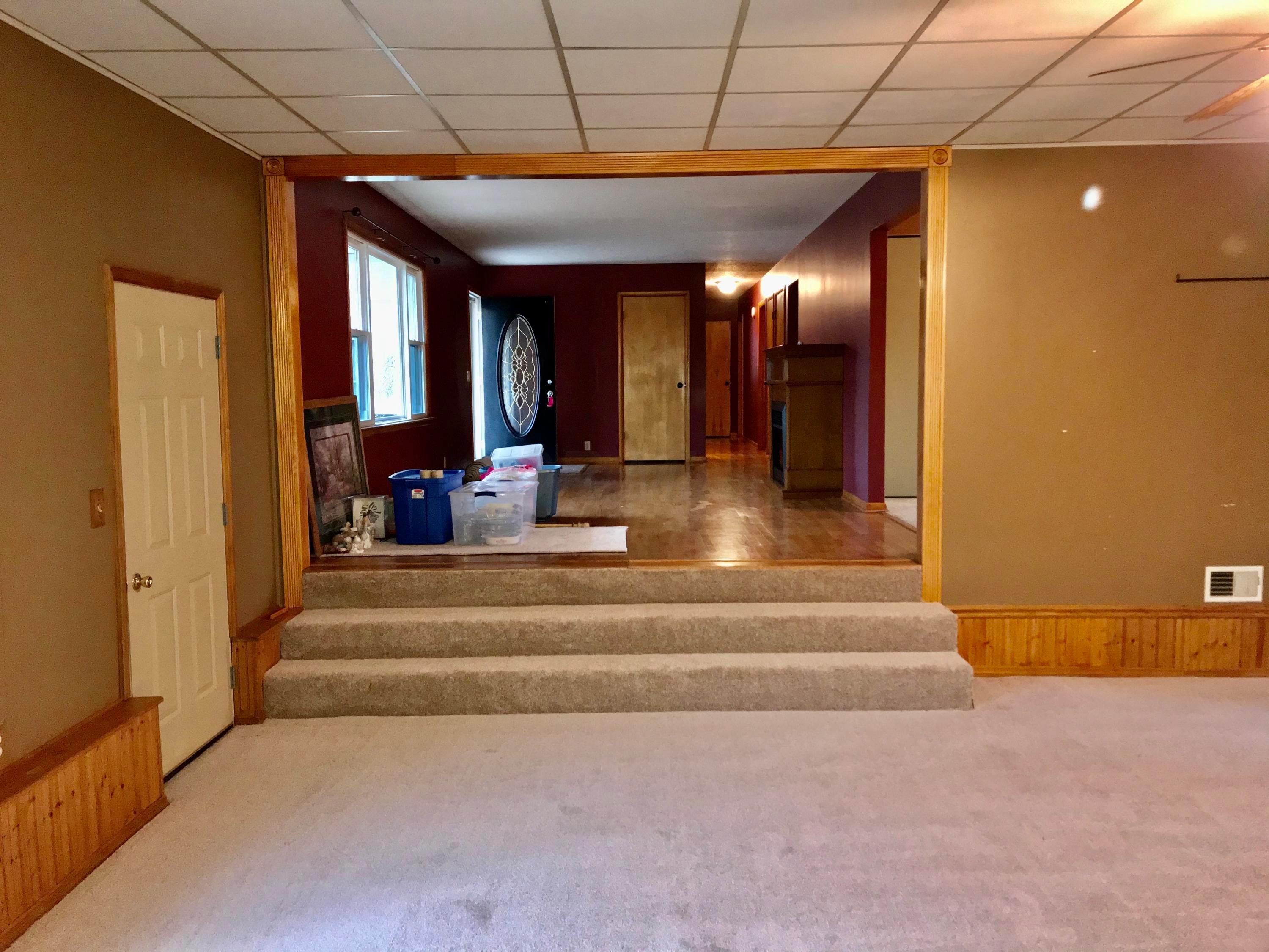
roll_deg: +0.9
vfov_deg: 49.7
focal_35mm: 28
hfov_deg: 63.4
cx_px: 634
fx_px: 1026
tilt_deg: -5.1
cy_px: 476
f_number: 1.8
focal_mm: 3.99
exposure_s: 1/16
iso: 125
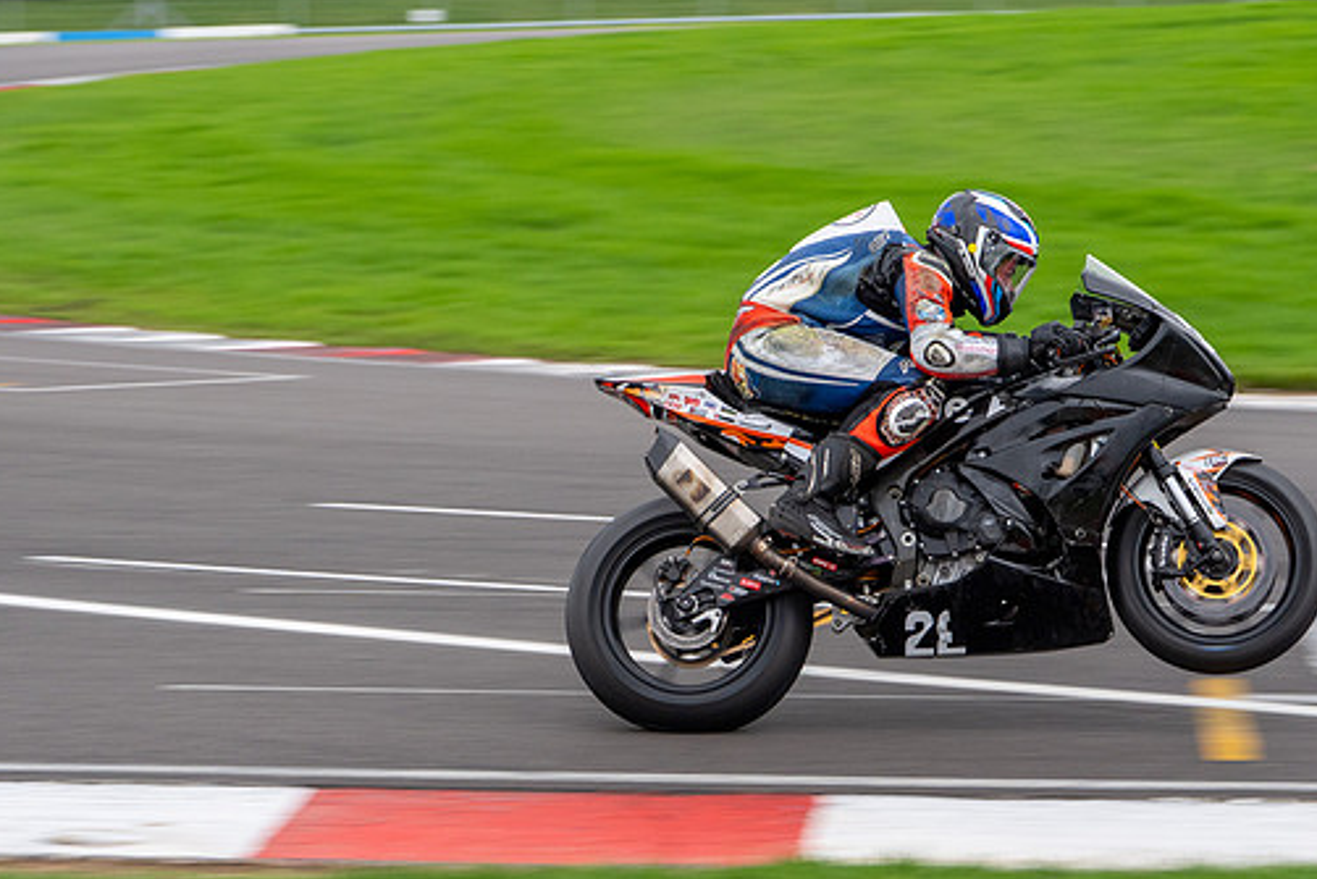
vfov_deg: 9.4
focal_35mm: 146
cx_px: 538
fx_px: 5342
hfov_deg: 14.0
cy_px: 411
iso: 640
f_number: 6.3
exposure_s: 1/500
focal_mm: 100
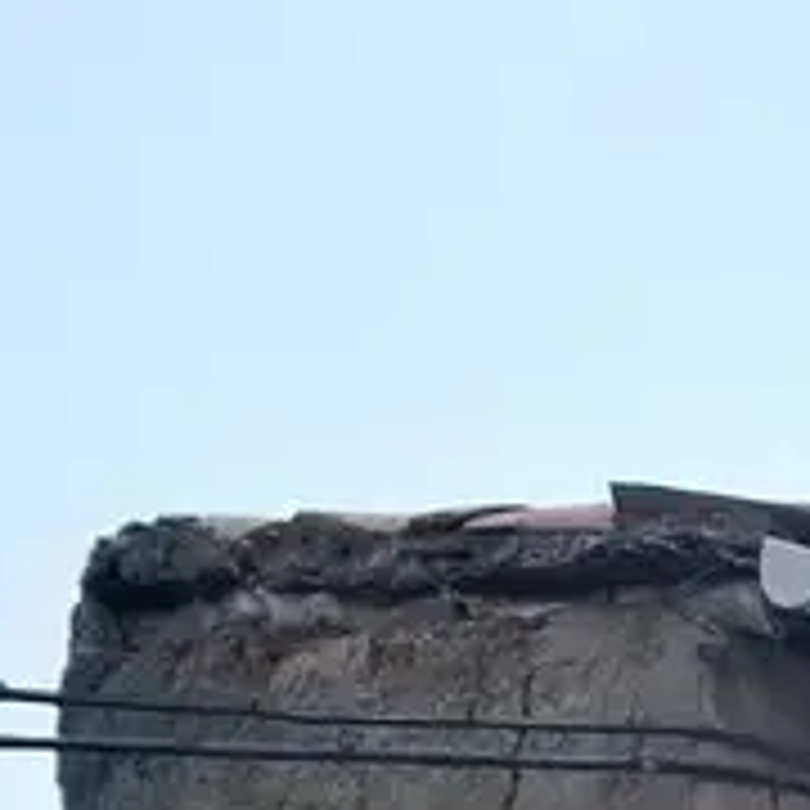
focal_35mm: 181
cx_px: 1508
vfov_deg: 9.1
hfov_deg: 9.2
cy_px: 1575
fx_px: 4792
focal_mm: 6.4
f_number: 3.1
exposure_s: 1/800
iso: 80
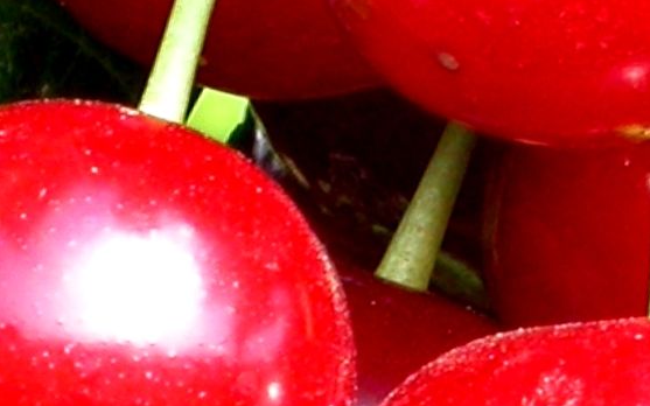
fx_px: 10256
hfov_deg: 3.6
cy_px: -127
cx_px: 671
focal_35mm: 579
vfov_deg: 2.3
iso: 100
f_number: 9.4
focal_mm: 27.7
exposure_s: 1/29.4
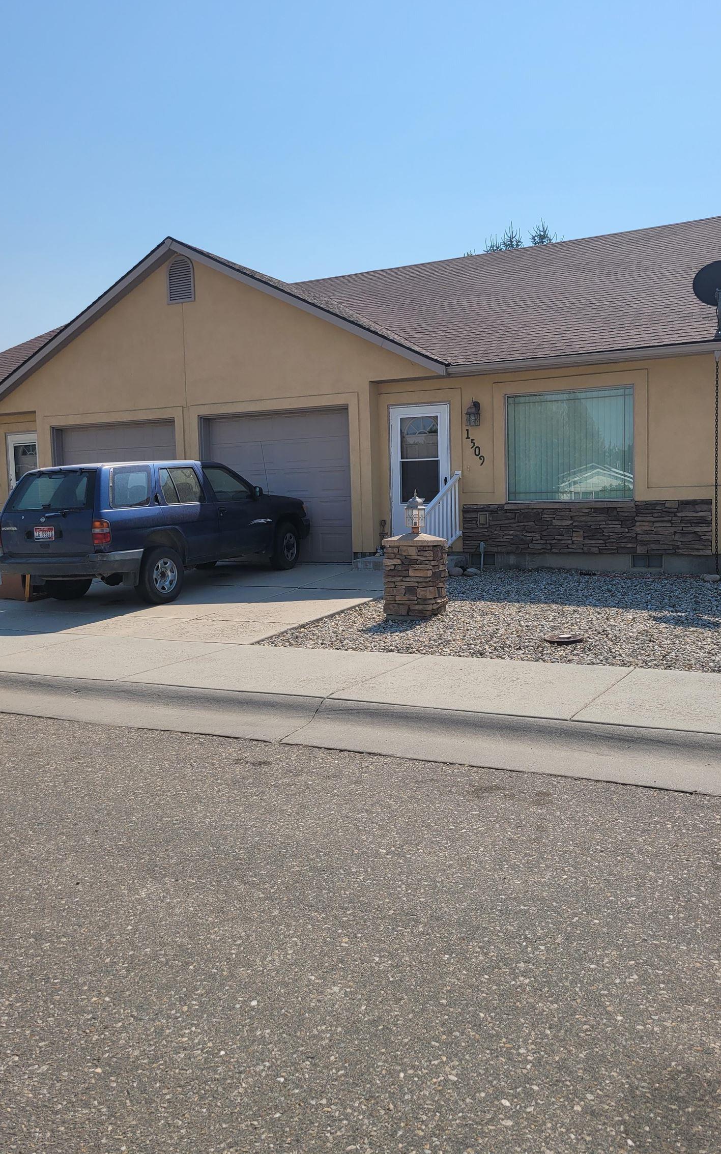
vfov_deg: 66.5
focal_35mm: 28
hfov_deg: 44.4
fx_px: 881
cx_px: 415
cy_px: 568
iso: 40
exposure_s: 1/4098
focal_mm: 5.4
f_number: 1.8
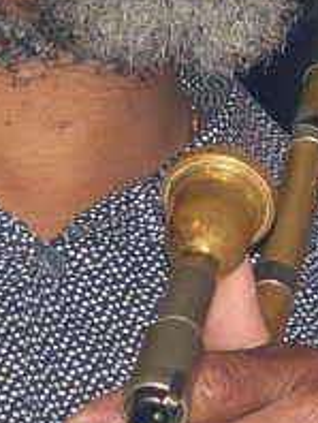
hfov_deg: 3.8
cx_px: 139
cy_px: 83
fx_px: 4803
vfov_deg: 5.0
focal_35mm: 393
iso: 200
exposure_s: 1/160
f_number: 2.8
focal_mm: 14
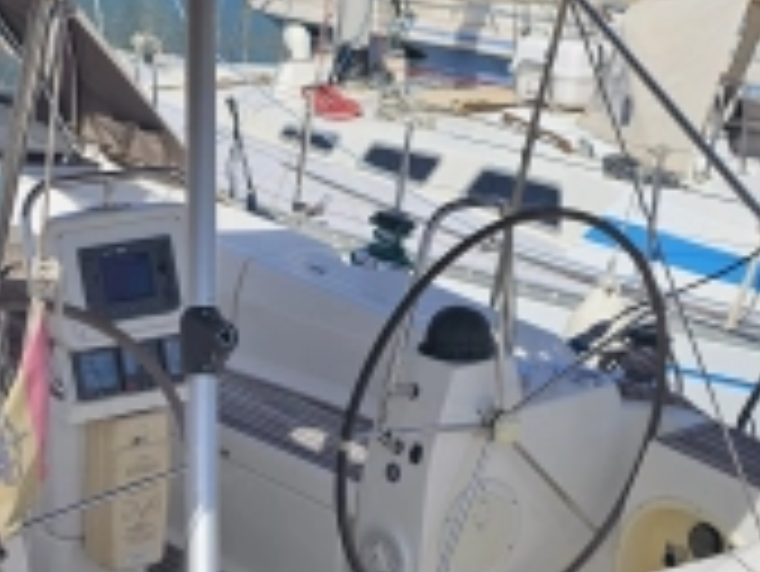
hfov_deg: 25.2
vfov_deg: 19.2
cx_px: 76
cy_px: 538
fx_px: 1648
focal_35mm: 75
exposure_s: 1/1441
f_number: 1.7
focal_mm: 6.3
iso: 10
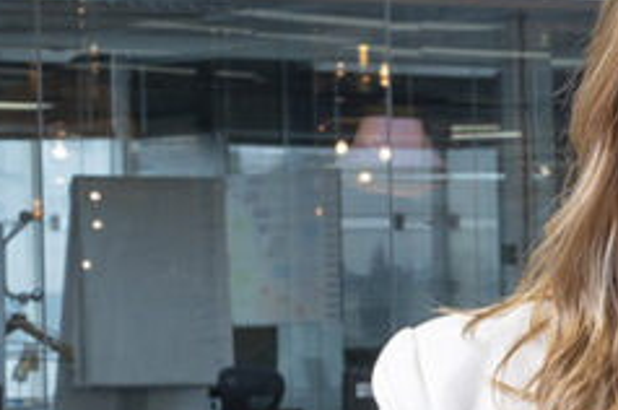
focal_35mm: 199
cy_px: 442
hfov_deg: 10.2
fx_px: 3411
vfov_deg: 6.8
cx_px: 719
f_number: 14
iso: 1000
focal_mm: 68
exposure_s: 1/13
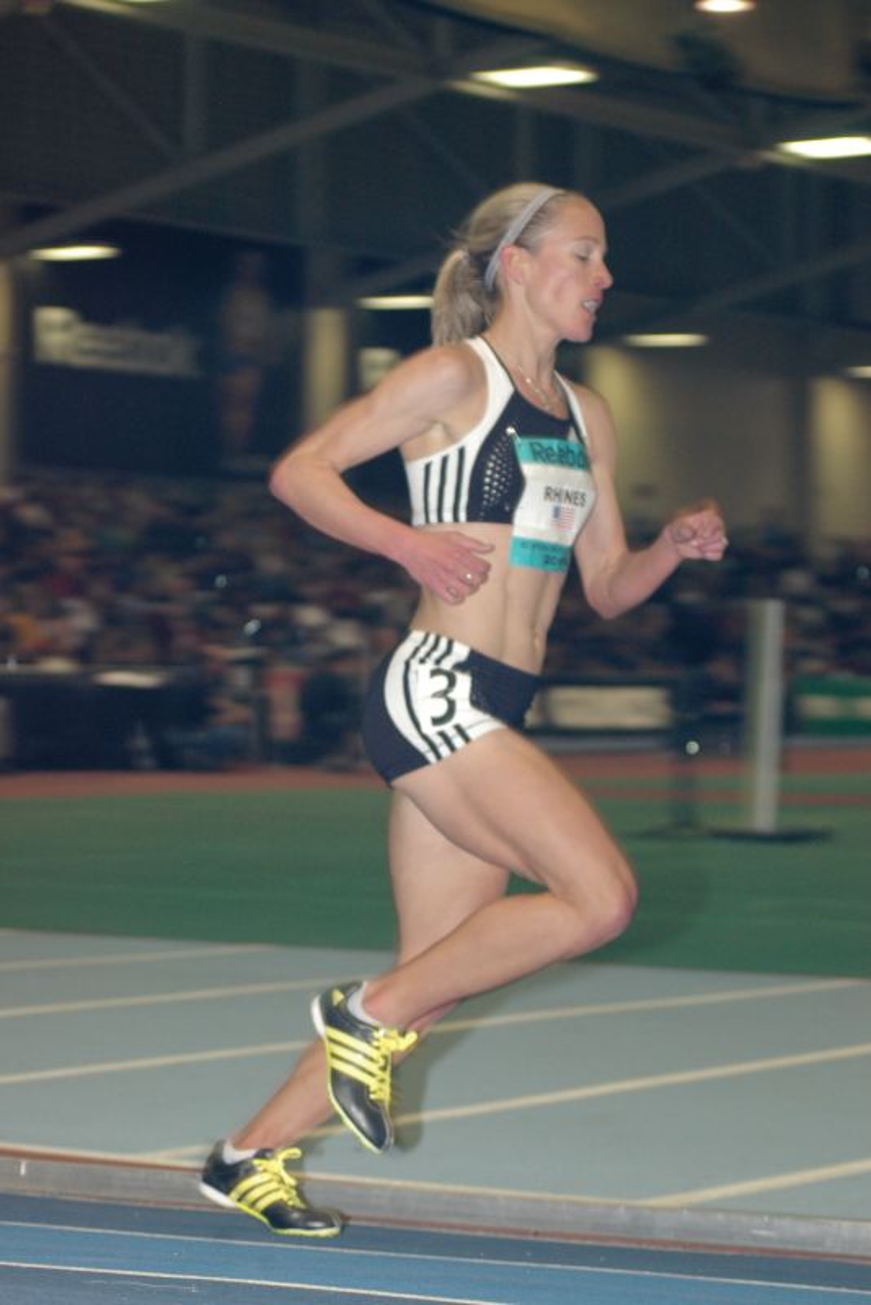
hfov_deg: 11.4
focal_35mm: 120
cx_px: 436
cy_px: 652
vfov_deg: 17.1
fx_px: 4351
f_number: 6.3
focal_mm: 80
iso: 800
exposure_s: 1/125
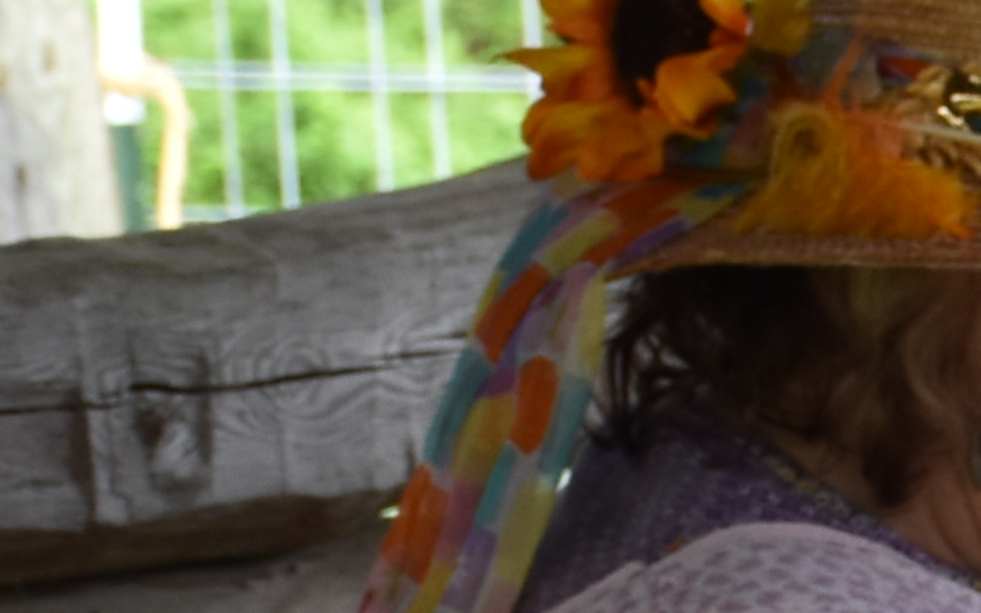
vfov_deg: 3.3
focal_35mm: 387
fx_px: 10345
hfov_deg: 5.2
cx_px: 2451
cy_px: 1659
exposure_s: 1/160
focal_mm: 42
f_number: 6.3
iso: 400
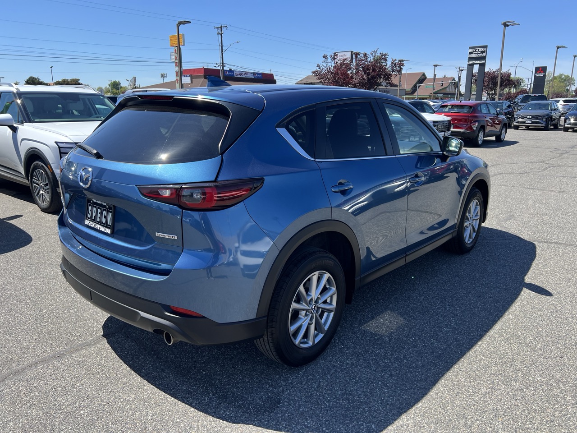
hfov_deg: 67.3
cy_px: 216
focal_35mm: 26
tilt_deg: -13.8
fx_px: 433
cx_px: 288
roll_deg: -0.6
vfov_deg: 53.1
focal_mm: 5.7
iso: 50
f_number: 1.5
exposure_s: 1/1395
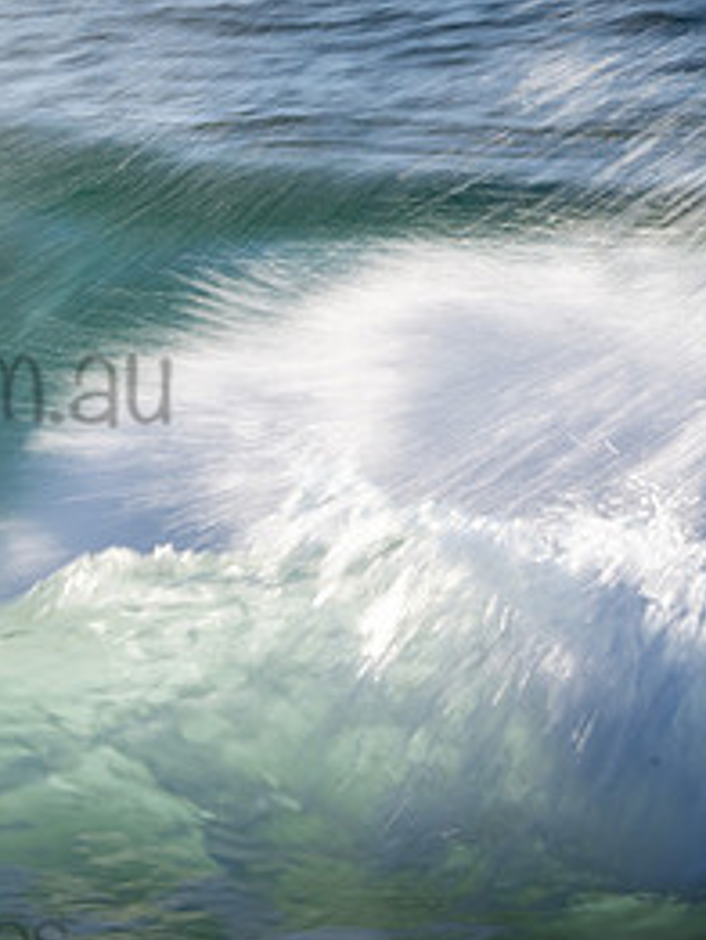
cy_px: 280
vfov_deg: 1.4
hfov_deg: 1.0
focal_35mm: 1435
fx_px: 38991
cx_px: -329
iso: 100
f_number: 25
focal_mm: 390
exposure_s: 1/25
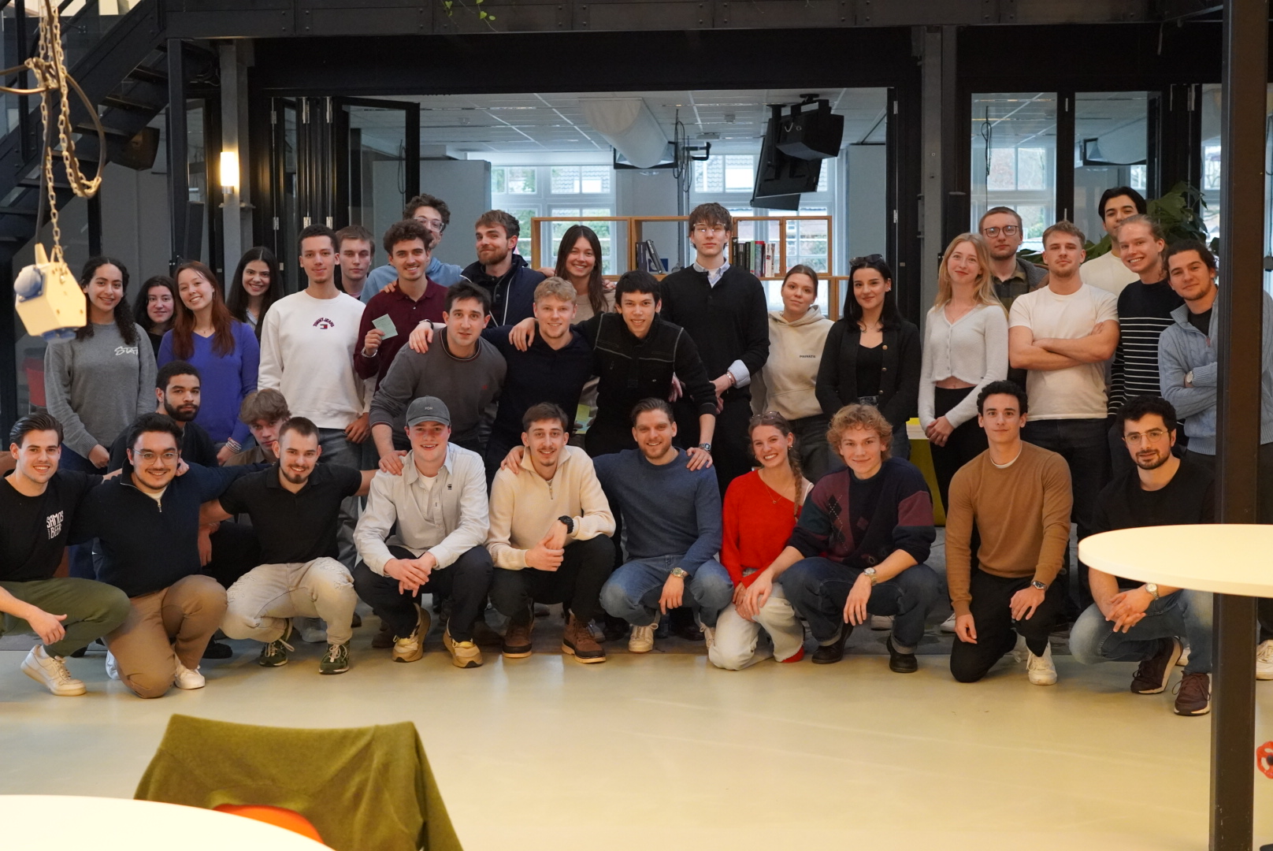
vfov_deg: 25.8
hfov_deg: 37.8
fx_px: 1858
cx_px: 636
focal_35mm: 52
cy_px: 426
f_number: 4
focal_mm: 35
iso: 5000
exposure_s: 1/160
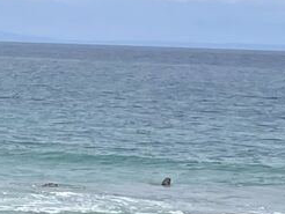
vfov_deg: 7.8
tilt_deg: -2.2
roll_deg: +0.0
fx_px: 1566
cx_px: -668
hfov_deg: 8.2
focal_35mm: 190
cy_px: 140
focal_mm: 4.2
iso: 32
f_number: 1.6
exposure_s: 1/5051
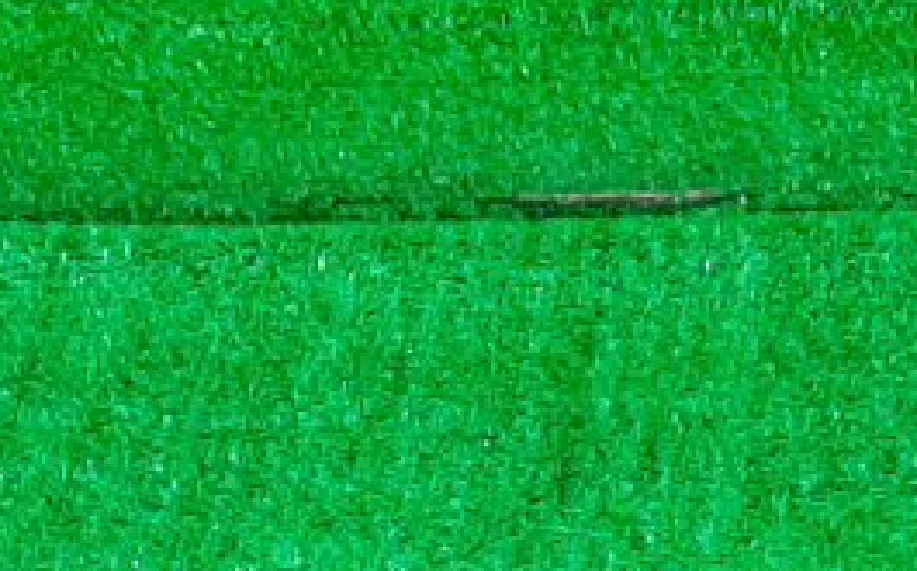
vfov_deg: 8.0
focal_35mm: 150
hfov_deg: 14.0
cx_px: 457
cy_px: 1412
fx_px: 3745
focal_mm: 3.93
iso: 163
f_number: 1.7
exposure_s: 1/50
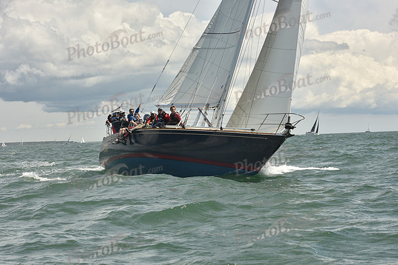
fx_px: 1106
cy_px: 132
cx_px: 199
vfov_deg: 13.7
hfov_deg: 20.4
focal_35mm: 100
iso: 320
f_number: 11
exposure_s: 1/800
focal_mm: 100
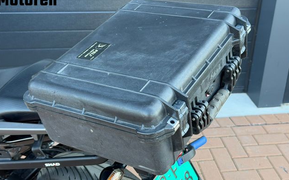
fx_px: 409
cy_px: 85
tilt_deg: -23.8
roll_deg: -1.8
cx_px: 145
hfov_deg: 38.9
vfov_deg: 24.9
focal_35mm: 52
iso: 64
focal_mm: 6.76
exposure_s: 1/121
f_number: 1.78
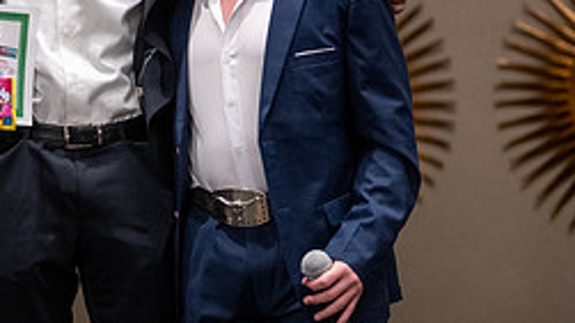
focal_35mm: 132
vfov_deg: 9.1
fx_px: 2012
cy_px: 44
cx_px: 50
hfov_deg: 16.0
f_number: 1.2
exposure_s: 1/320
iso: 1600
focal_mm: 50
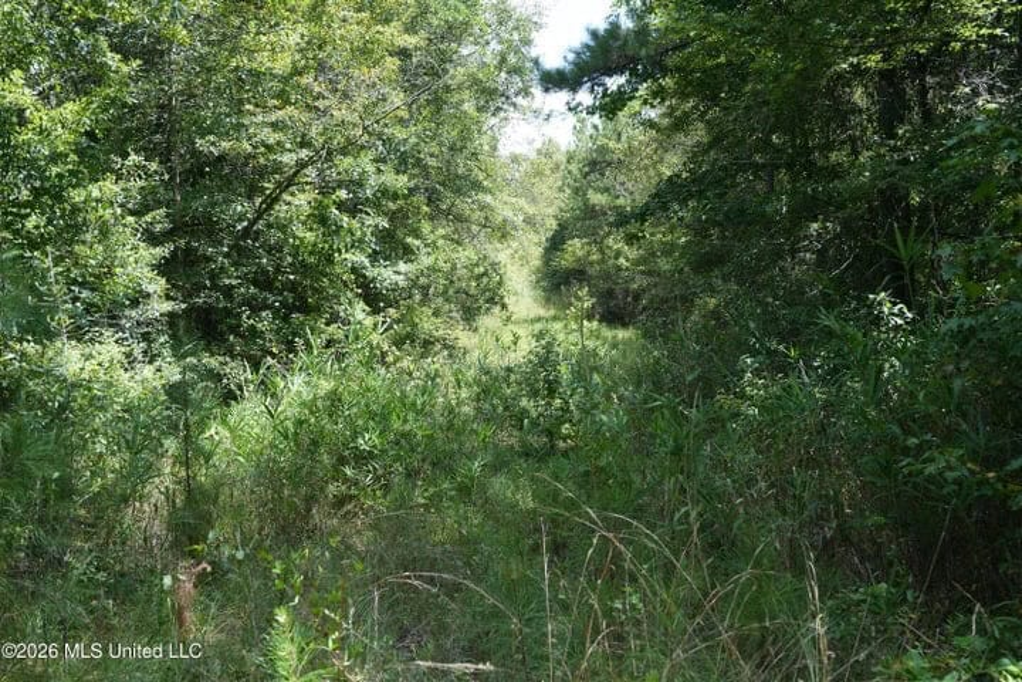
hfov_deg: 55.8
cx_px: 511
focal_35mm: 34
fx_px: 965
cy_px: 341
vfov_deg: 38.9
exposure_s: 1/200
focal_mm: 34
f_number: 5.6
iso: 250
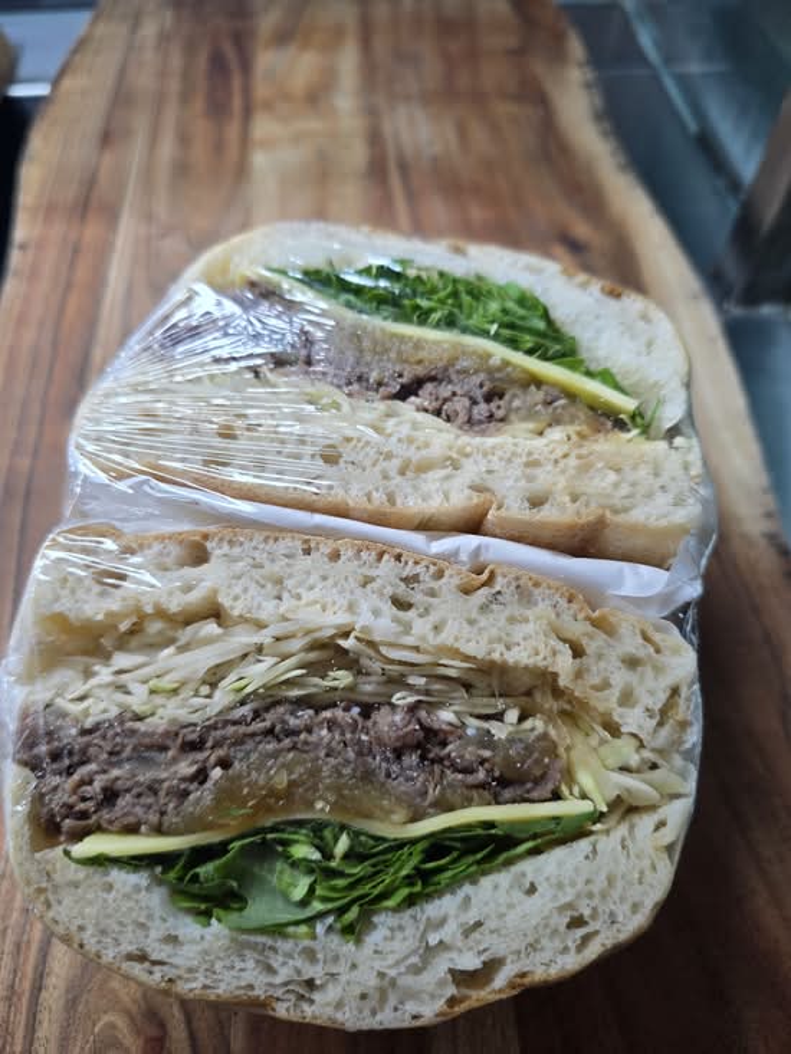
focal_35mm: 23
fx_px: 701
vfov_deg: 73.9
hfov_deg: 58.9
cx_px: 396
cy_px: 527
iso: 64
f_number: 1.7
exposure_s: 1/100
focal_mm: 6.3
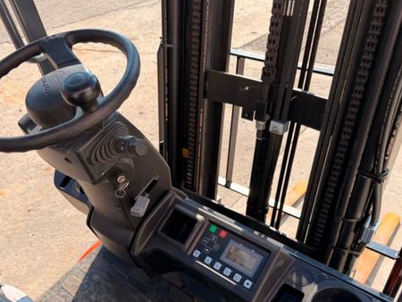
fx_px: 372
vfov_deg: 44.0
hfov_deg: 56.7
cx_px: 184
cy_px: 182
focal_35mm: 32
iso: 80
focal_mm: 6.76
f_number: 1.78
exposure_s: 1/2053
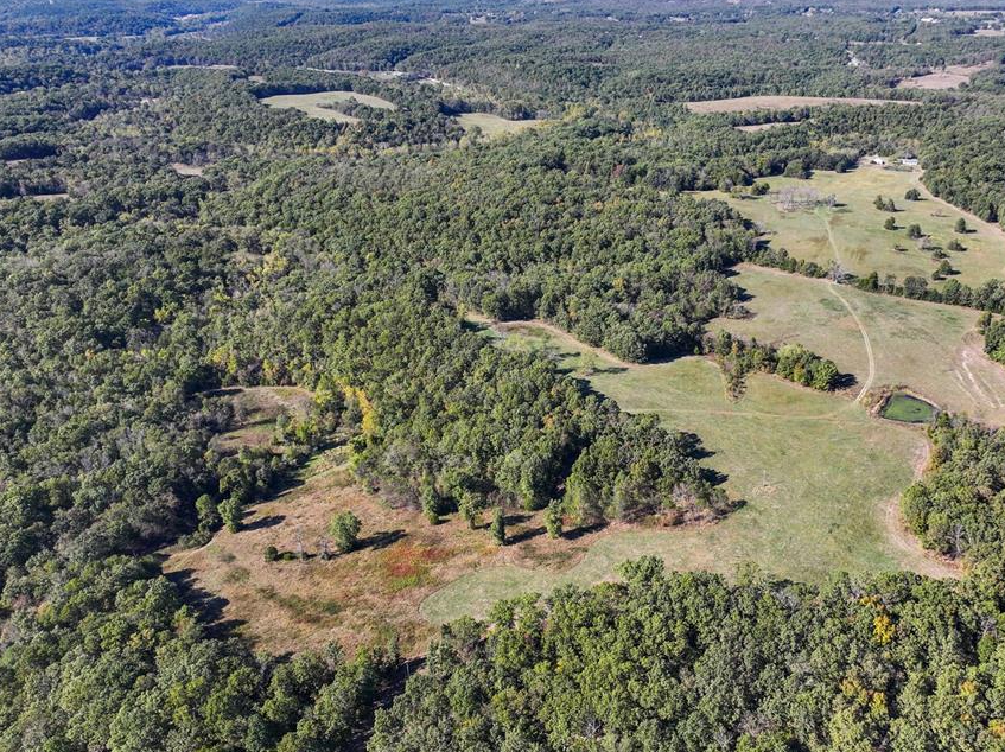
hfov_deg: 61.7
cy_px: 390
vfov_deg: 48.2
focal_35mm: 29
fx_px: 841
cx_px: 524
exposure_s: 1/1250
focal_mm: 12.29
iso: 120
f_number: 2.8
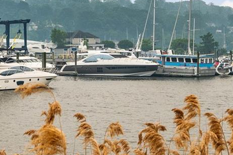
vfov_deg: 13.9
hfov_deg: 20.6
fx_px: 634
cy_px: 74
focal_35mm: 98
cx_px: 48
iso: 400
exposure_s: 1/1000
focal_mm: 22
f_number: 5.6
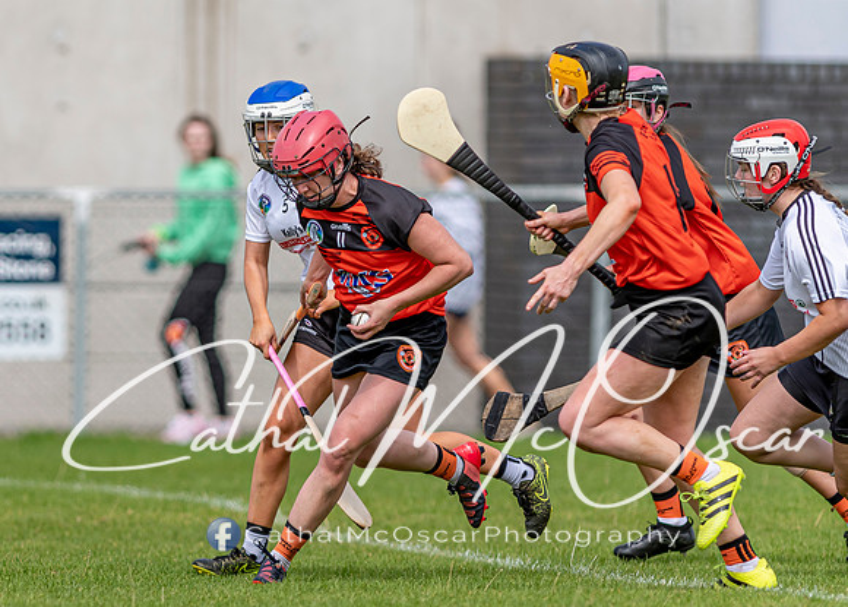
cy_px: 308
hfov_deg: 2.9
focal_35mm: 693
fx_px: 16708
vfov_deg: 2.1
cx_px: 215
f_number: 2.8
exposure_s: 1/2500
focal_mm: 300
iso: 100
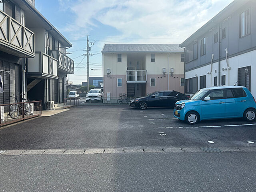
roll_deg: +0.7
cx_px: 128
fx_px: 192
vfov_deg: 53.1
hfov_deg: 67.3
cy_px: 96
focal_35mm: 26
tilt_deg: -0.6
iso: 50
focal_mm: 5.7
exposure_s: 1/2008
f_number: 1.5
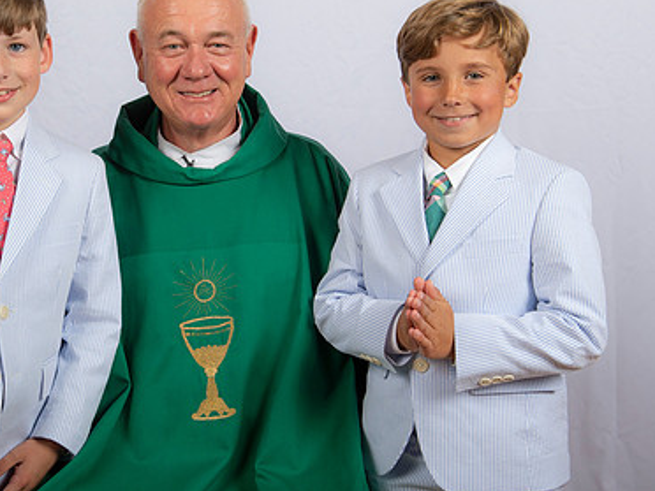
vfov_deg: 22.3
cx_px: 204
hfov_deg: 29.1
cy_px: 246
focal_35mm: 66
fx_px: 1249
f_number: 8
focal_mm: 44
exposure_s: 1/200
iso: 320
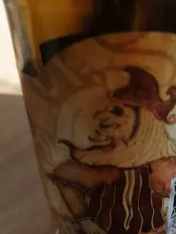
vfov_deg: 46.7
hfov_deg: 35.8
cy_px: 164
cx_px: 138
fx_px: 264
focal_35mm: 39
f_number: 2.8
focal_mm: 5.59
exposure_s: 1/20
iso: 640
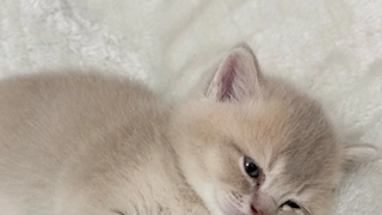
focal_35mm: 77
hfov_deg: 27.5
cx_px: 173
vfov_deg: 15.4
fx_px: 780
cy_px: 222
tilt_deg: -47.6
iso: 320
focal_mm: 6.76
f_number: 1.78
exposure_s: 1/40
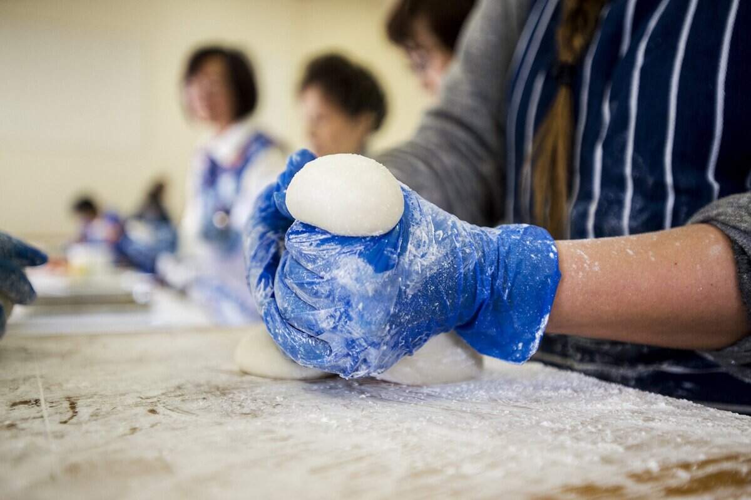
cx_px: 376
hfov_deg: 54.5
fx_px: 730
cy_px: 250
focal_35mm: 35
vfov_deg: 37.8
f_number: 2.8
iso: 1250
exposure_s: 1/200
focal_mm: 35
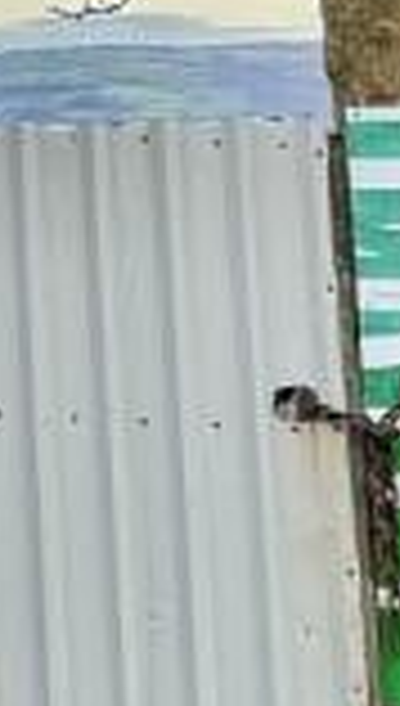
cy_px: -211
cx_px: -1829
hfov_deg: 5.1
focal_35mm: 170
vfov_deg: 12.3
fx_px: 3187
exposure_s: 1/527
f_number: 1.78
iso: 80
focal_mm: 6.76
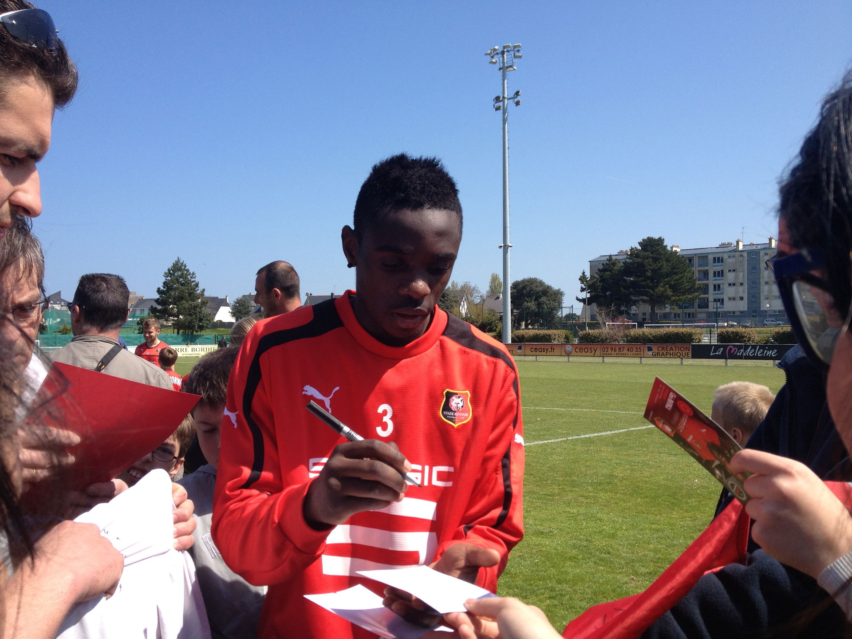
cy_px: 320
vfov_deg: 40.7
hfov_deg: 52.6
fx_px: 861
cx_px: 426
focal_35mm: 35
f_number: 2.4
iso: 50
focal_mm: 4.28
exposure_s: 1/1314
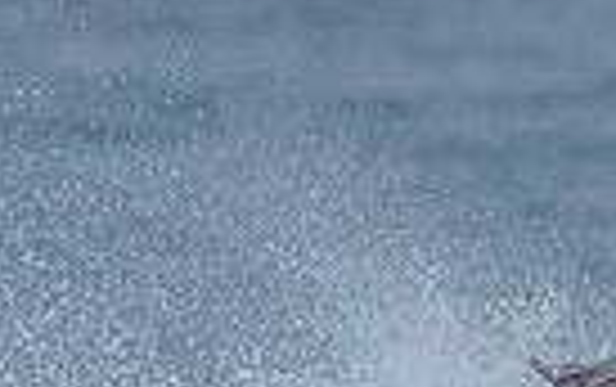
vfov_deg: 0.5
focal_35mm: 2638
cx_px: 714
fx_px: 44341
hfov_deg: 0.8
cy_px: 384
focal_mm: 500
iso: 400
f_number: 5.6
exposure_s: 1/1250
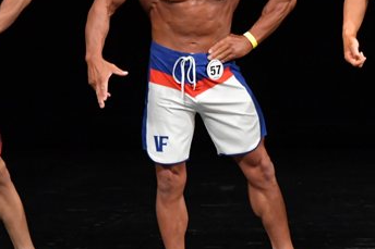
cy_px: 58
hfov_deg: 3.4
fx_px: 6340
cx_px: 335
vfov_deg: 2.3
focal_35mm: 609
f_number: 5.6
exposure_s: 1/400
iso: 3200
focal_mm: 180
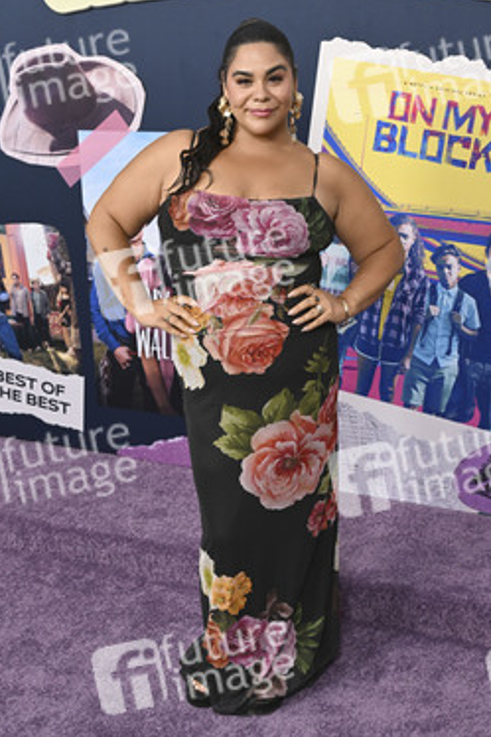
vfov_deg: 42.8
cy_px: 372
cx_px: 250
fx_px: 942
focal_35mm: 46
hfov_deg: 29.2
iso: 1250
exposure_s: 1/250
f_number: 5.6
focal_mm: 43
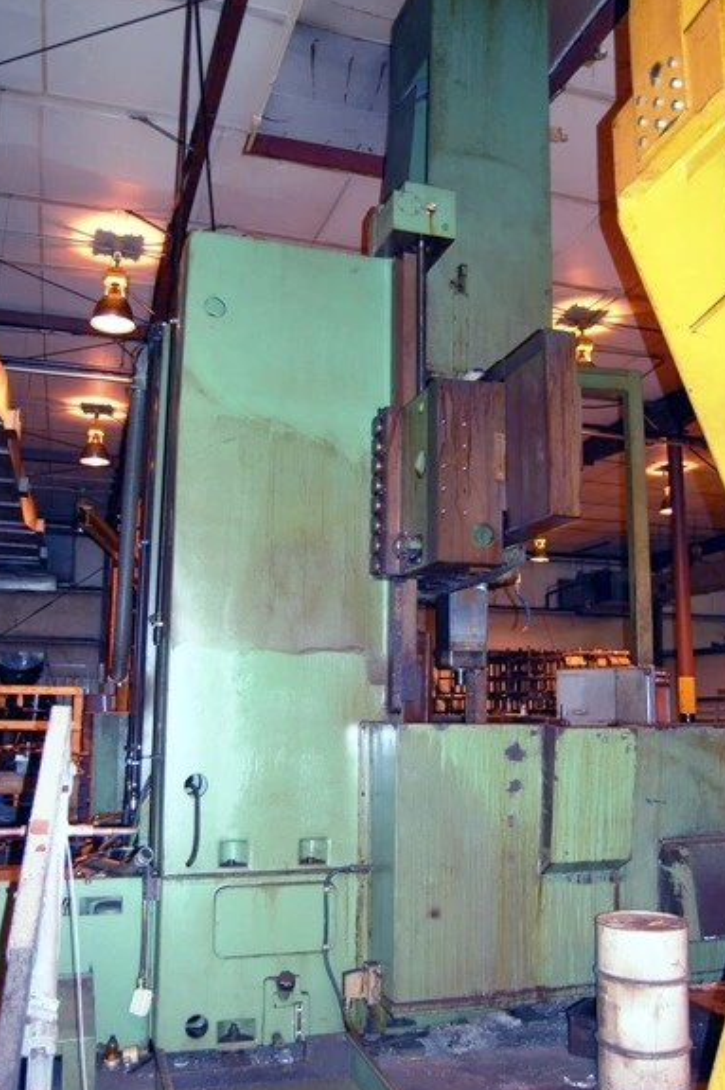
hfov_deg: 43.5
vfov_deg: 61.9
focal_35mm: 30
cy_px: 505
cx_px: 382
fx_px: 908
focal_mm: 18
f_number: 3.5
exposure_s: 1/60
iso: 400
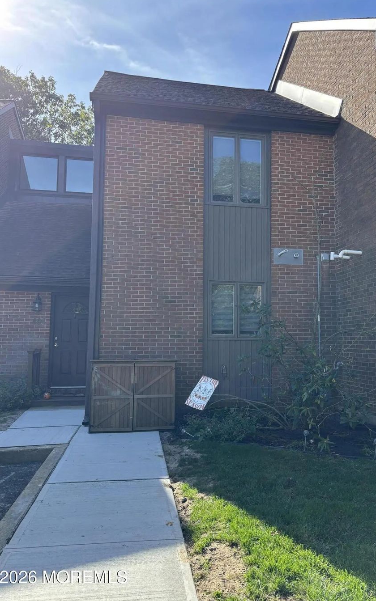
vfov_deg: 66.5
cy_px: 300
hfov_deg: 44.4
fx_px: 459
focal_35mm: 28
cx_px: 214
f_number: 1.6
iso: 50
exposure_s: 1/1007
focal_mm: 5.96
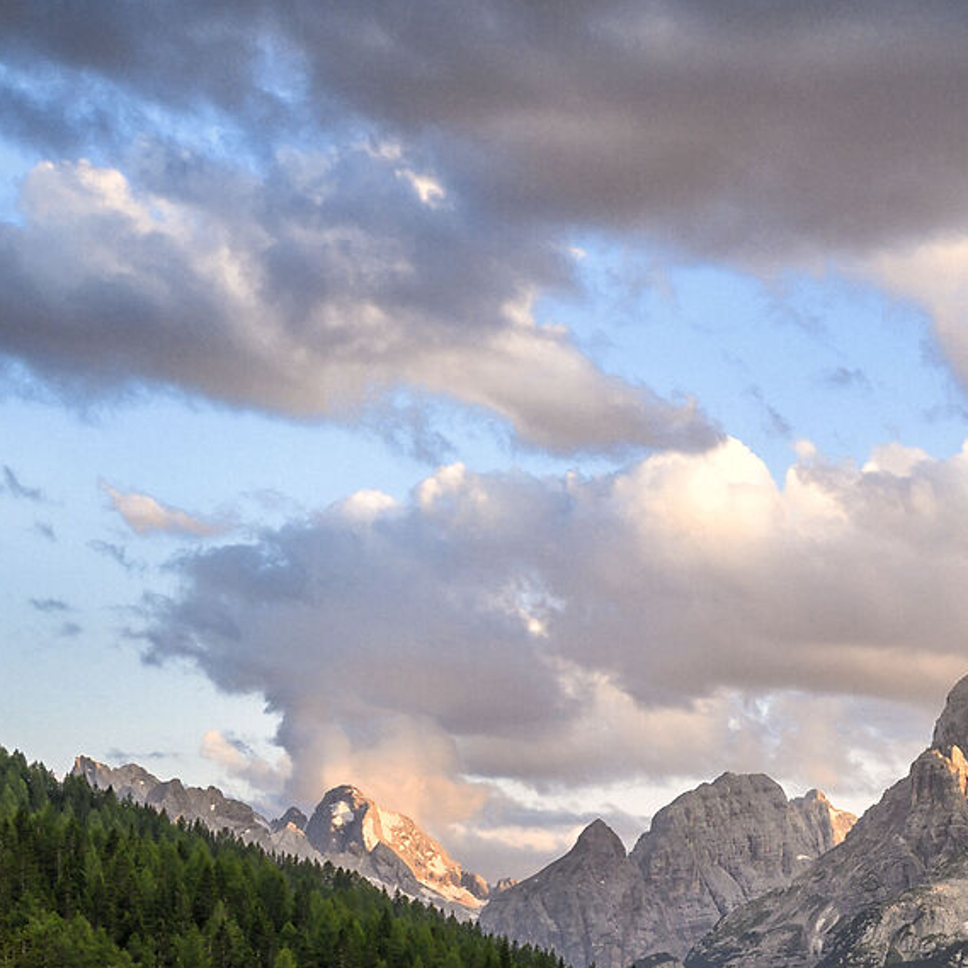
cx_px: 1286
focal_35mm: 111
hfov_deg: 14.9
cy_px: 1190
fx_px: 3512
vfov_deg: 15.1
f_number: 13
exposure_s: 1/8
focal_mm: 31
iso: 100
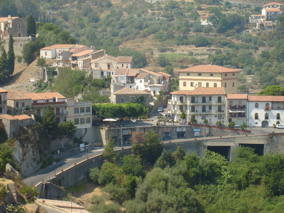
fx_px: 870
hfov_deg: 18.5
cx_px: 142
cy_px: 106
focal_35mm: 106
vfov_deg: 14.0
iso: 80
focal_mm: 17.4
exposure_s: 1/500
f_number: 4.9
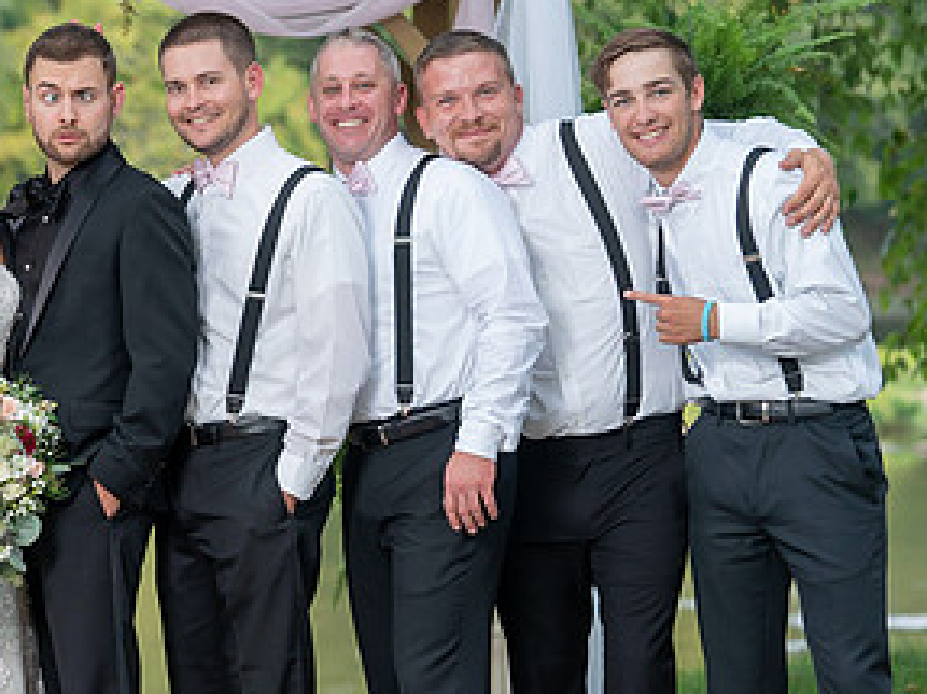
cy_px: 345
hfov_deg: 9.2
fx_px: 5755
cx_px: 52
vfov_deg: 6.9
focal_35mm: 215
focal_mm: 95
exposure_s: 1/200
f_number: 4
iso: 320
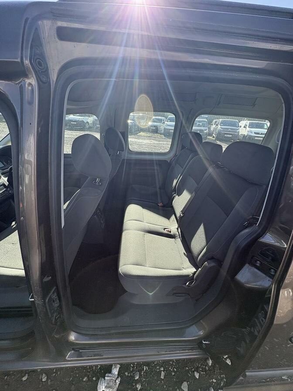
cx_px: 146
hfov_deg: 85.7
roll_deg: -10.9
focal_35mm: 14
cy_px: 196
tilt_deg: -22.8
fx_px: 158
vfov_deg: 102.1
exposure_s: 1/334
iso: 40
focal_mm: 2.22
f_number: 2.2
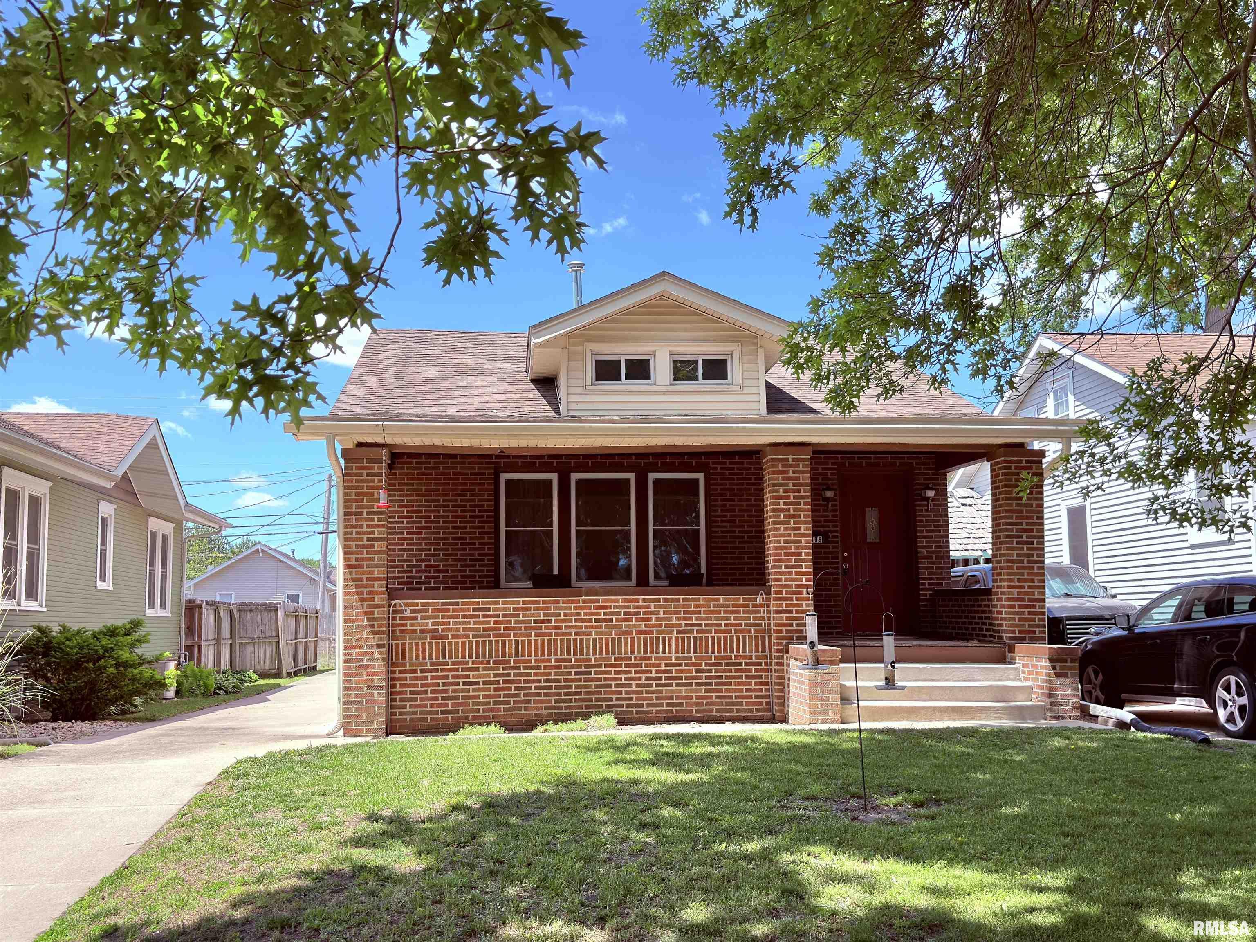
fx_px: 1379
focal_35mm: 38
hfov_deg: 49.0
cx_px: 628
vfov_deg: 37.7
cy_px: 471
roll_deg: +0.6
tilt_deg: +6.9
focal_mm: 6.76
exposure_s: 1/1235
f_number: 1.78
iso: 100
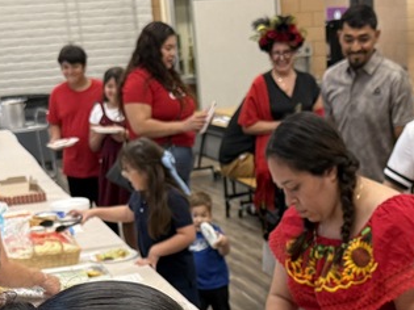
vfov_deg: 18.2
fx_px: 933
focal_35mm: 78
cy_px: 336
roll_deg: +3.8
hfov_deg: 25.0
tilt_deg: -17.8
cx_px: 256
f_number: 1.78
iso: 160
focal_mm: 6.76
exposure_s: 1/120
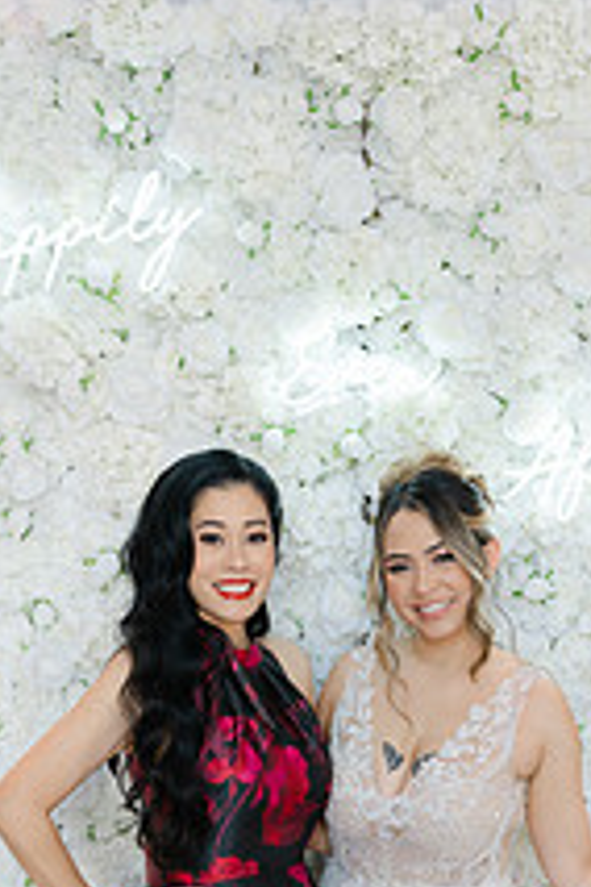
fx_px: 1822
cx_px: 387
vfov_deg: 26.5
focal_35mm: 74
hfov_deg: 18.4
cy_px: 783
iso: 400
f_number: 4
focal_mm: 35
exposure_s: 1/160
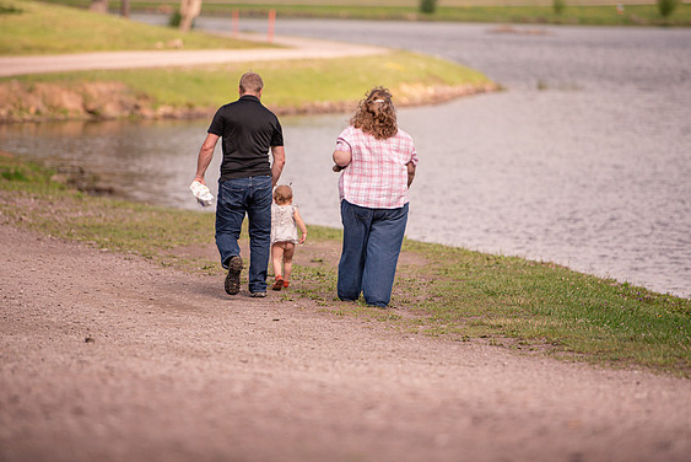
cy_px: 234
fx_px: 3956
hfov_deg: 10.0
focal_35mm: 206
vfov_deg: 6.7
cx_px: 353
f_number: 3.2
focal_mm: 200
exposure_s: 1/4000
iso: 400
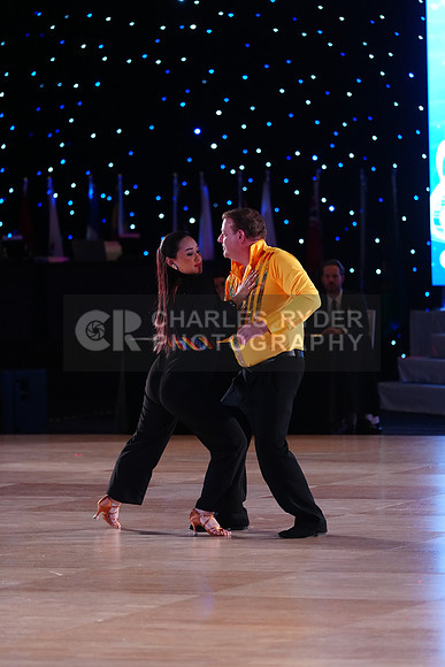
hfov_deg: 7.9
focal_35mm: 174
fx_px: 3224
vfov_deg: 11.8
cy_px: 334
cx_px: 222
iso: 3200
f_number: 4
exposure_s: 1/400
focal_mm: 174
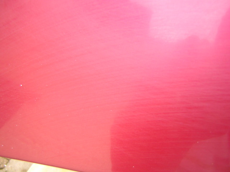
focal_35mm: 36
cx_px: 115
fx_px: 239
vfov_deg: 39.7
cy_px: 86
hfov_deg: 51.4
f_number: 2.6
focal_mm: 4.7
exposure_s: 1/53.2
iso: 100
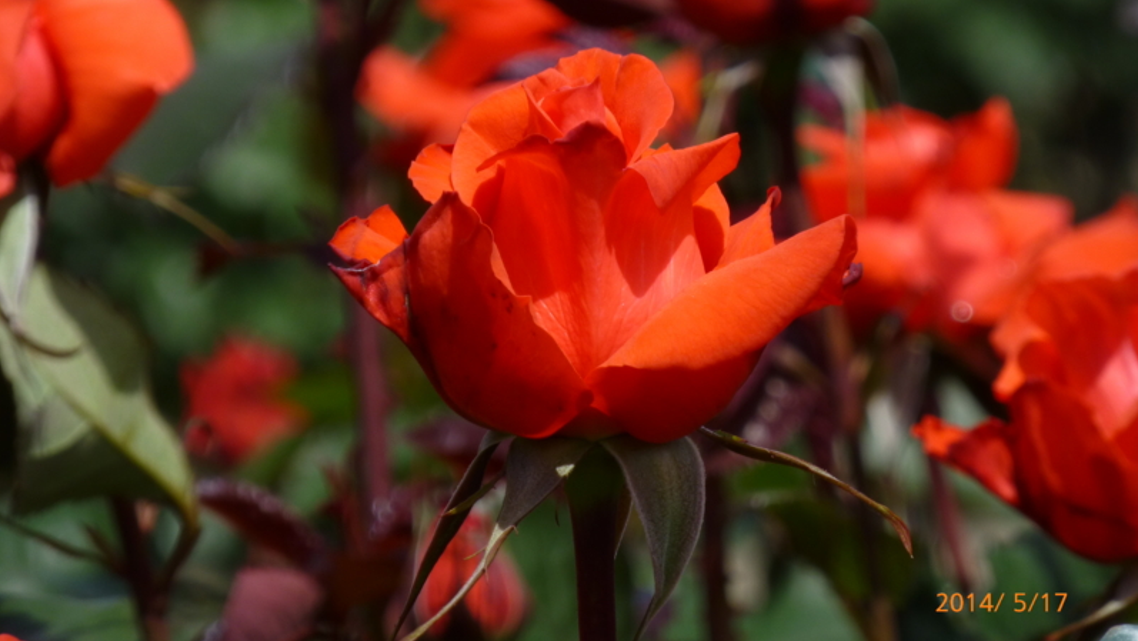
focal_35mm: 447
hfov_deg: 4.8
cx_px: 570
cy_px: 260
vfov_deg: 2.7
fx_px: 13493
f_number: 6
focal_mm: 73.1
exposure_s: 1/640
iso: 100
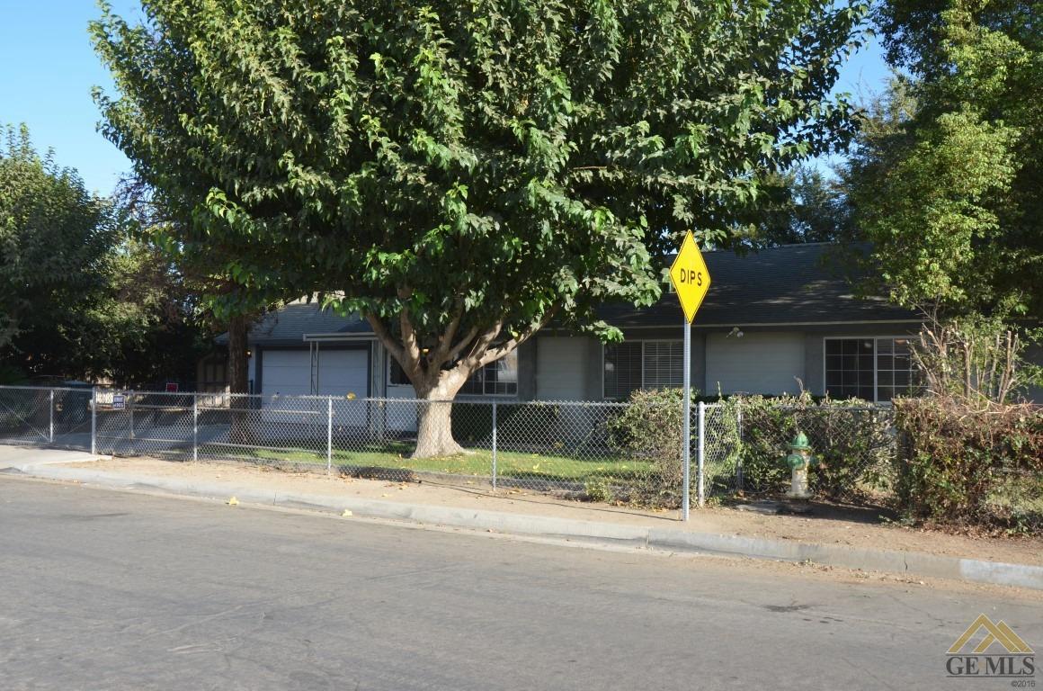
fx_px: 954
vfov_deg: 39.8
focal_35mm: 33
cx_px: 522
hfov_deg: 57.3
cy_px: 346
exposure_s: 1/250
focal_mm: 22
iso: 200
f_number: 8
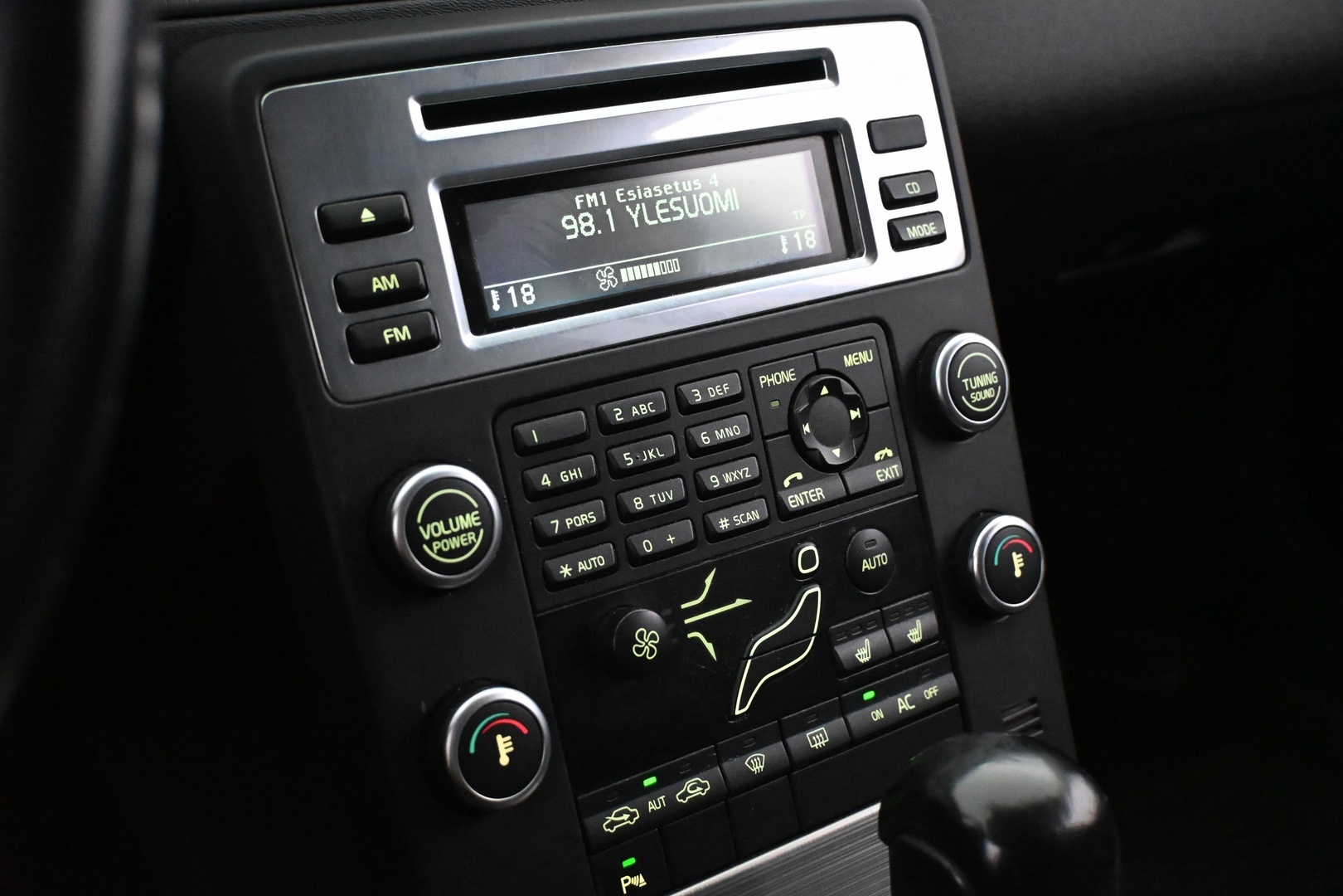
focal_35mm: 44
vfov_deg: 30.8
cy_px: 448
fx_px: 1623
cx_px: 672
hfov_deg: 45.0
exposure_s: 1/60
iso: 8000
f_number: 4.8
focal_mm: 29
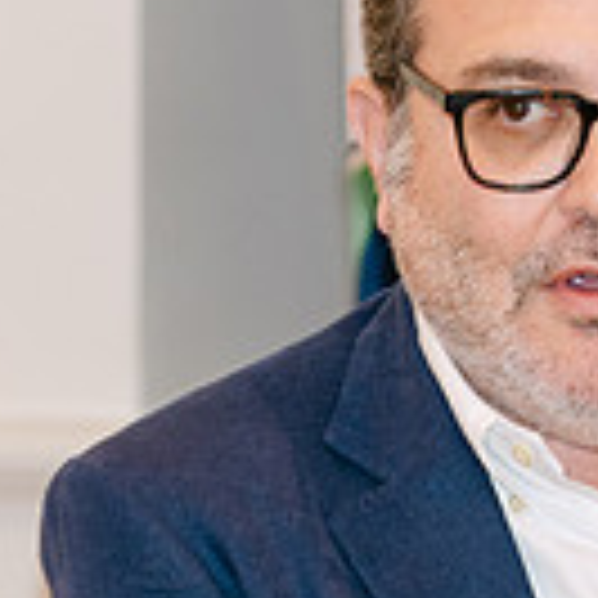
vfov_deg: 2.0
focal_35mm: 866
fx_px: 16926
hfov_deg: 2.0
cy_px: 522
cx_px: 330
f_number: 2.8
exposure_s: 1/125
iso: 640
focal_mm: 197
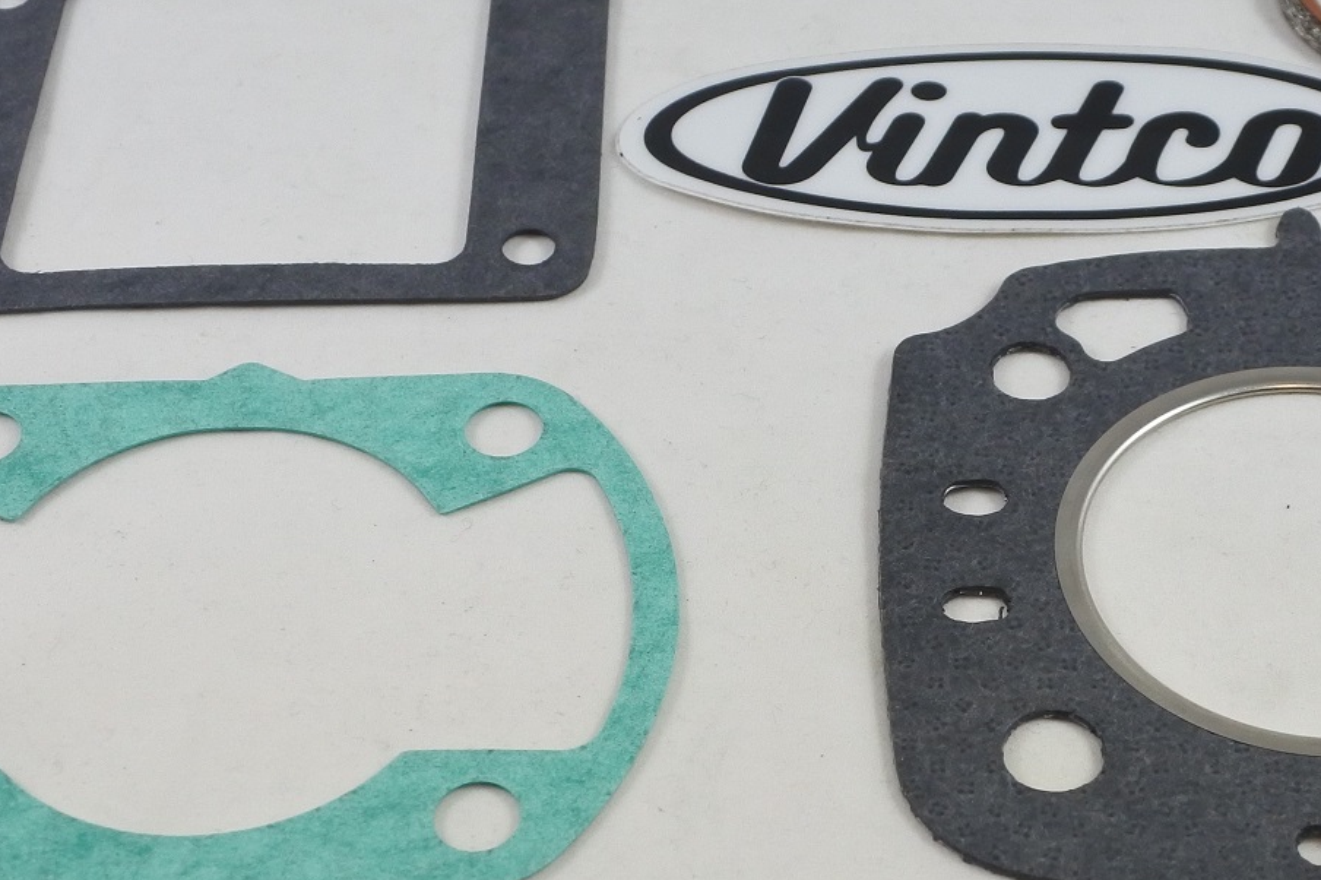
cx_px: 767
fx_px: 1981
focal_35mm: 54
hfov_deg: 36.8
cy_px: 413
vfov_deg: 25.0
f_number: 3.8
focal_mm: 11.6
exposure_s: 1/200
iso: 400
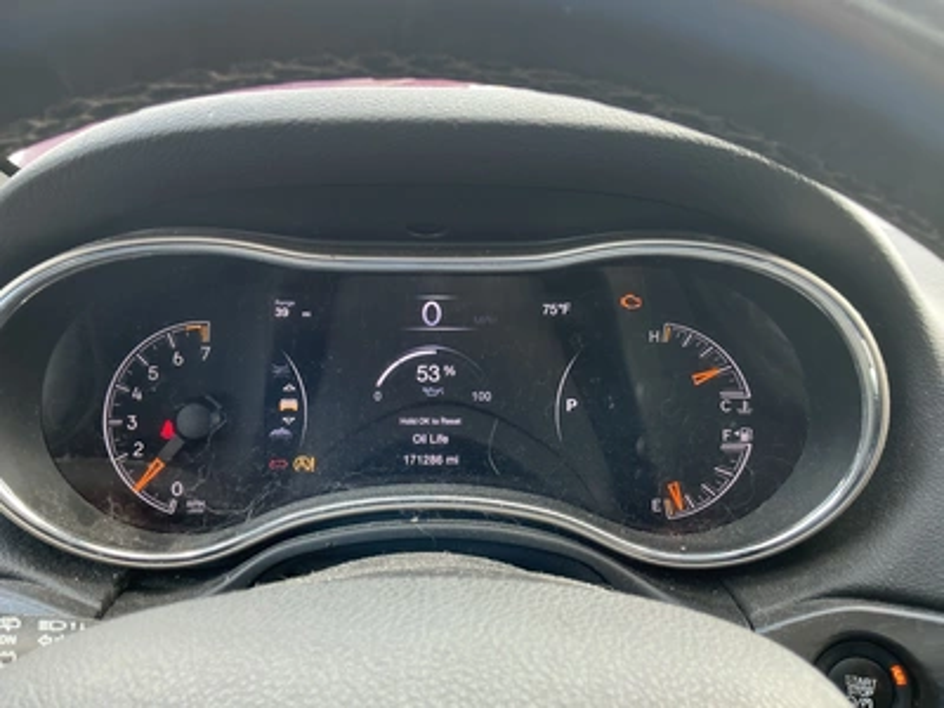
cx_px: 472
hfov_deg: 63.4
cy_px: 354
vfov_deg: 49.7
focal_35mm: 28
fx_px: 764
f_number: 1.8
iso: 64
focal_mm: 3
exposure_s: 1/68
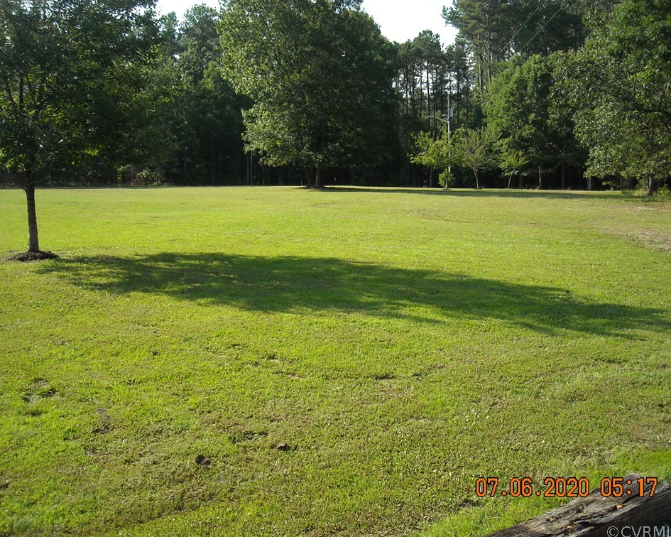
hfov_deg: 49.1
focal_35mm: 37
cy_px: 271
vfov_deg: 40.1
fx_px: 735
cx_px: 324
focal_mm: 5.7
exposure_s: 1/478
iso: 64
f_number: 2.8
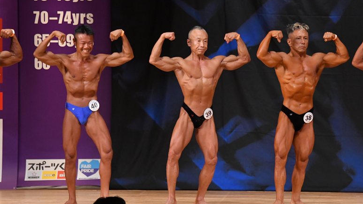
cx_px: 182
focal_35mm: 268
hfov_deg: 8.1
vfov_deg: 4.5
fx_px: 2579
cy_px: 109
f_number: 5.6
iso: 4500
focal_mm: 170
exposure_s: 1/400
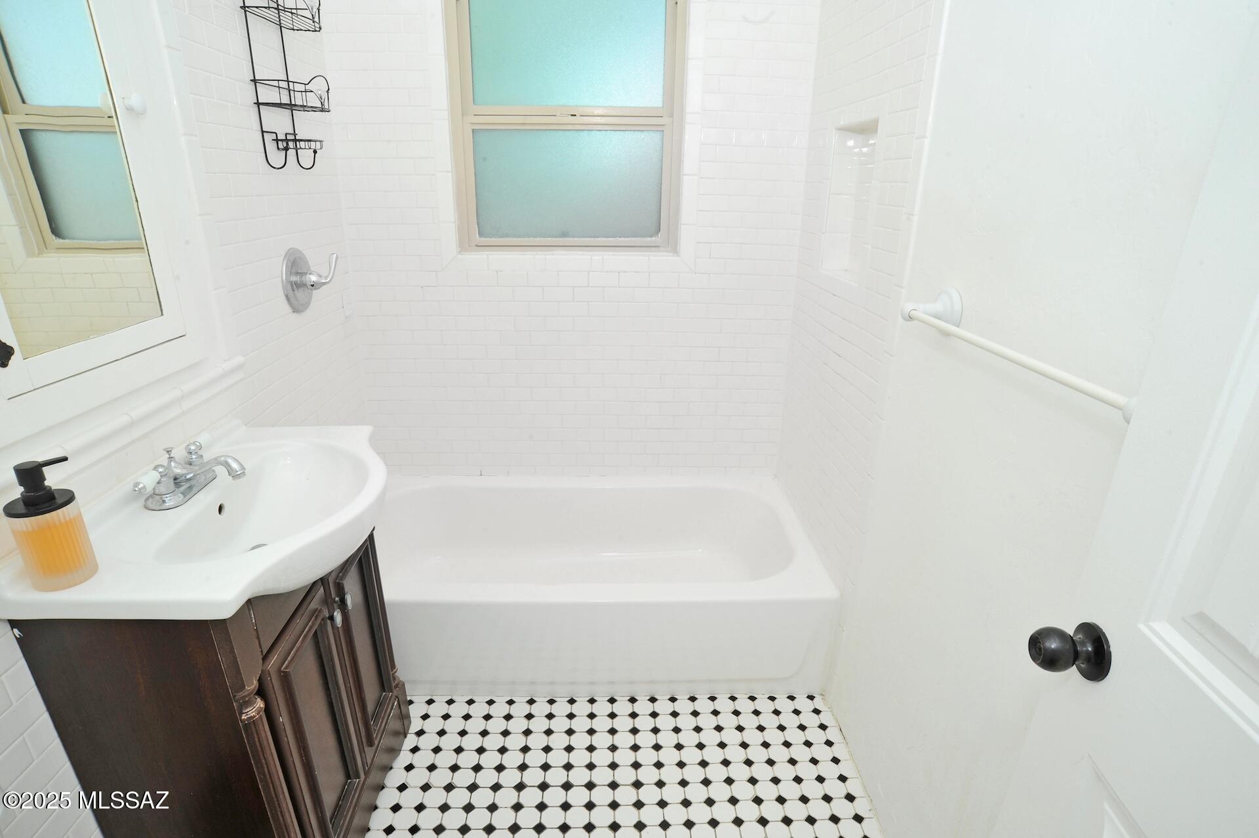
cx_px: 630
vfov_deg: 67.3
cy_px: 419
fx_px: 629
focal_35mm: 18
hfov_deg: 90.0
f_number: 16
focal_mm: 18
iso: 800
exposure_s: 1/50
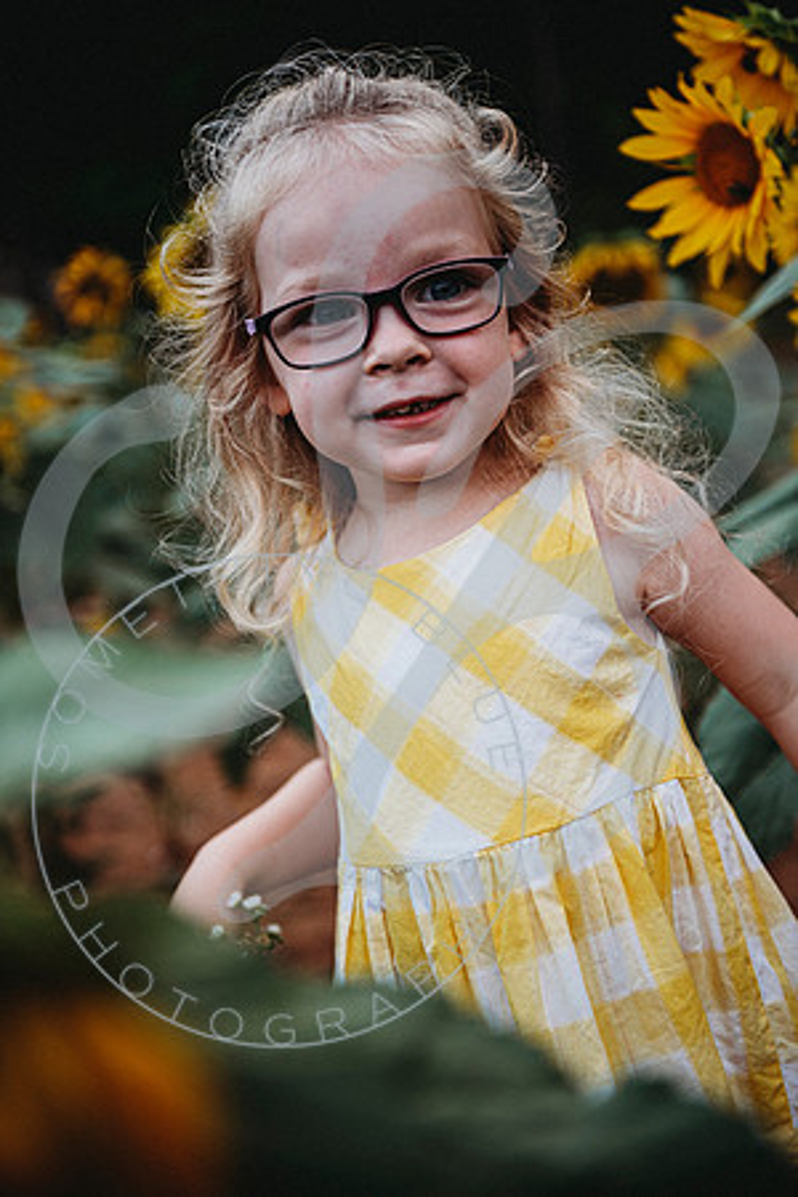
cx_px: 399
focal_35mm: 55
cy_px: 598
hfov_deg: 24.6
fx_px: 1829
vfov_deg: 36.2
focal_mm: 55
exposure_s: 1/250
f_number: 2.8
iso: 100
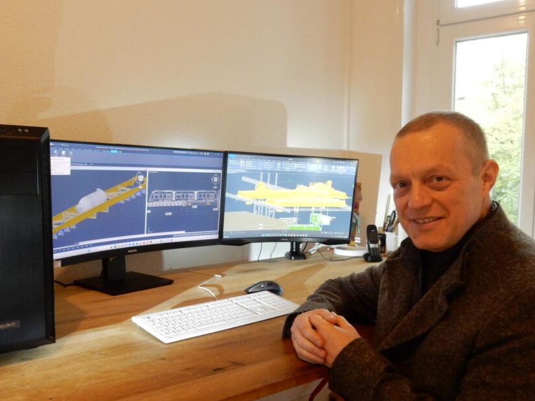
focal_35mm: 31
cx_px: 223
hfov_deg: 58.1
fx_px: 479
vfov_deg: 45.4
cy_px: 221
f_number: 3.7
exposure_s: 1/13
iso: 400
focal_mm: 4.5
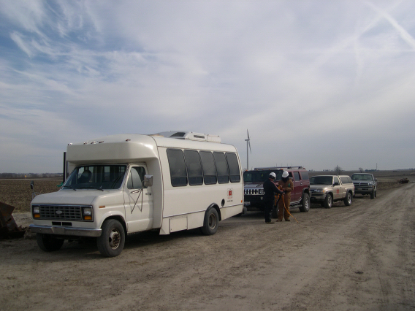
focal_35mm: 38
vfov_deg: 37.7
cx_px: 208
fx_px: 456
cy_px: 156
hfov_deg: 49.0
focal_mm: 8
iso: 100
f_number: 7.6
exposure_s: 1/237
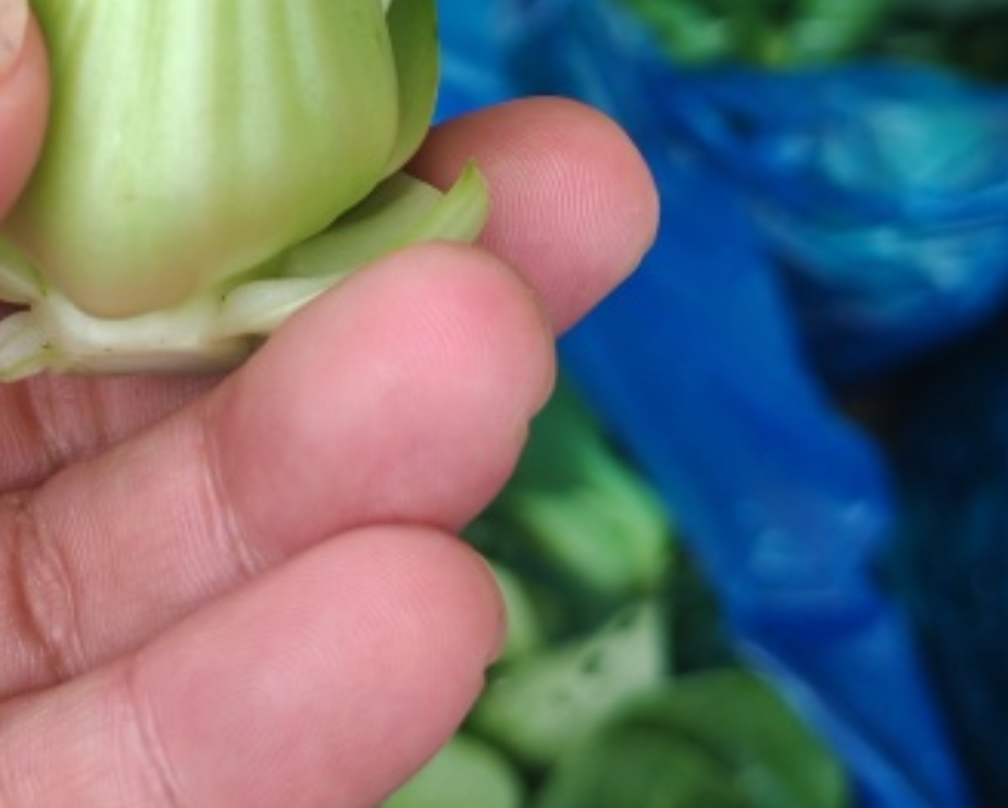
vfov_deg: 17.5
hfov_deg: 21.9
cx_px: 173
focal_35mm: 86
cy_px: -2
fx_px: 2567
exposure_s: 1/490
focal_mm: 5.52
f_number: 1.95
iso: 50
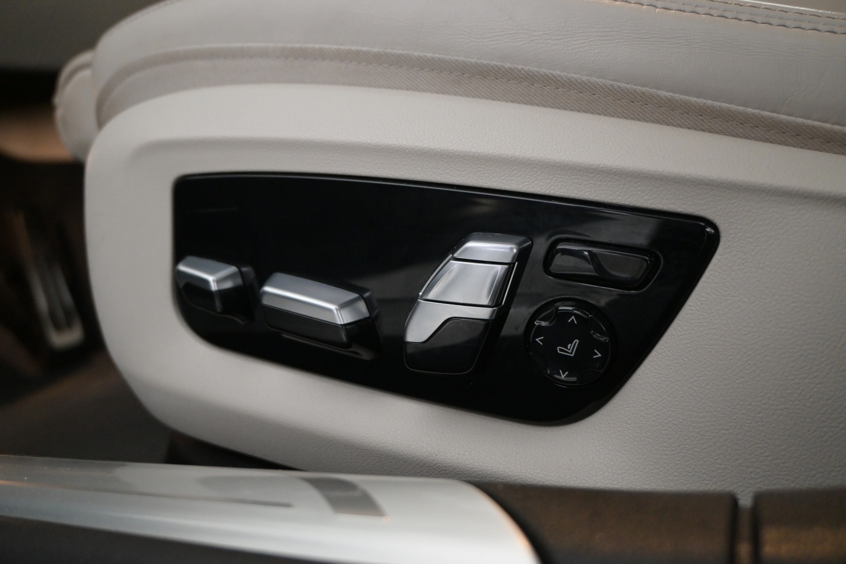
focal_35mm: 31
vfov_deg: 42.6
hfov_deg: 60.7
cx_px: 423
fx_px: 723
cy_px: 282
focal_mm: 20.5
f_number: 3.8
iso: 2500
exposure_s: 1/60
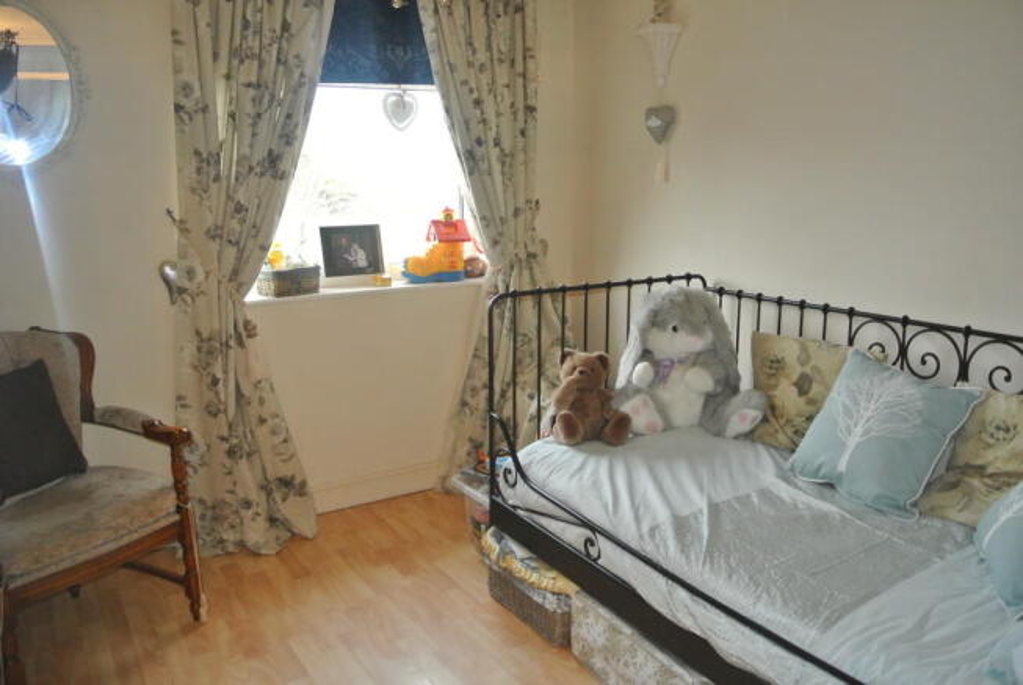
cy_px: 342
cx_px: 512
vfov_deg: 46.5
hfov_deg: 65.4
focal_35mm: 28
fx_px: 797
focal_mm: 10.7
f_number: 3.5
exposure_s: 1/60
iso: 900
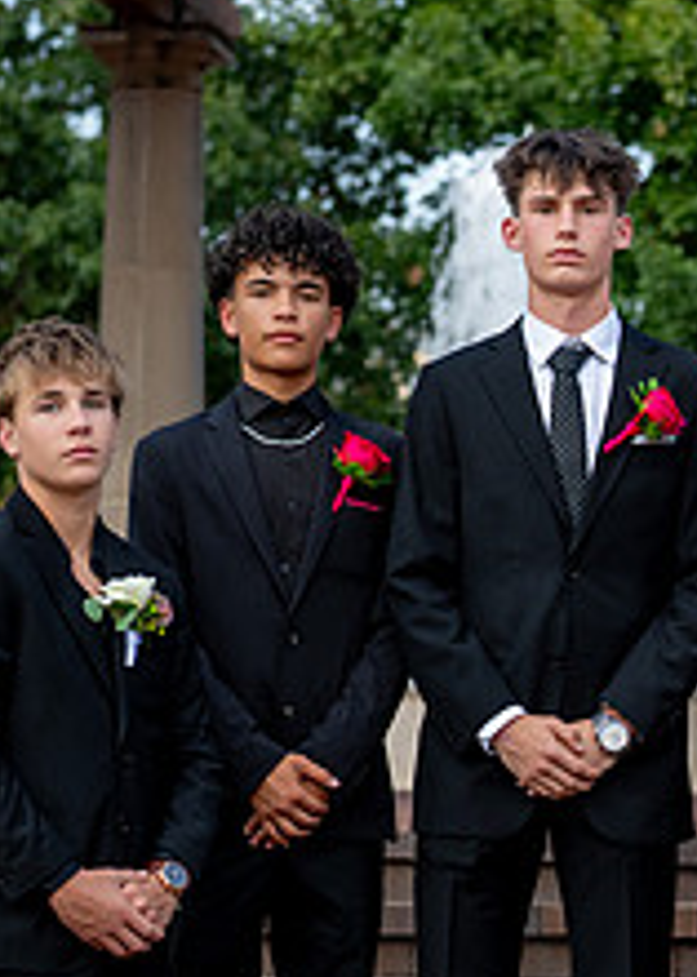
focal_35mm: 155
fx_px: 4298
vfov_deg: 12.9
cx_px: 705
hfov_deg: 9.2
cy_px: 737
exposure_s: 1/640
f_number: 2.5
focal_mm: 50
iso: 200
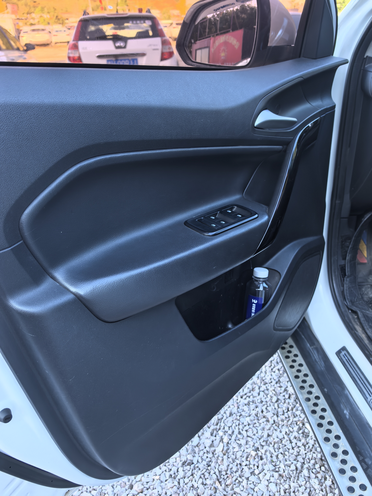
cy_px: 248
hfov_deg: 51.4
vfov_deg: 65.3
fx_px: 387
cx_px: 186
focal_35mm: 27
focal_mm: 6.98
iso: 500
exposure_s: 1/867
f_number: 2
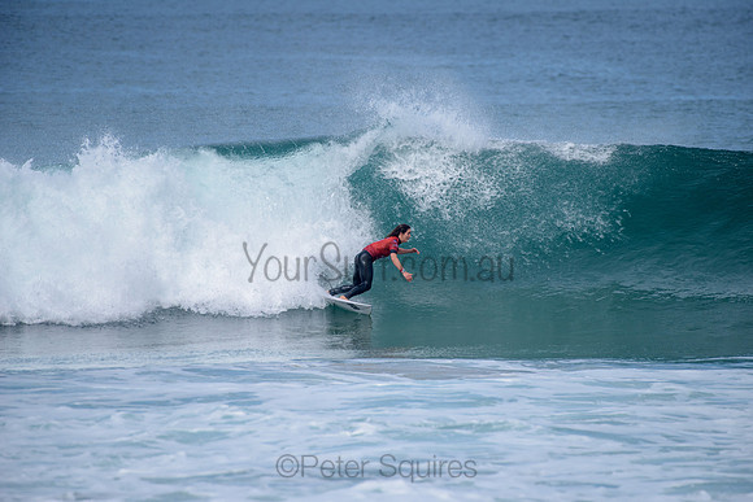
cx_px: 376
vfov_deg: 2.8
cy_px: 251
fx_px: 10460
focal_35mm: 500
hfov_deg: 4.1
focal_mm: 500
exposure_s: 1/2500
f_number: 6.3
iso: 250
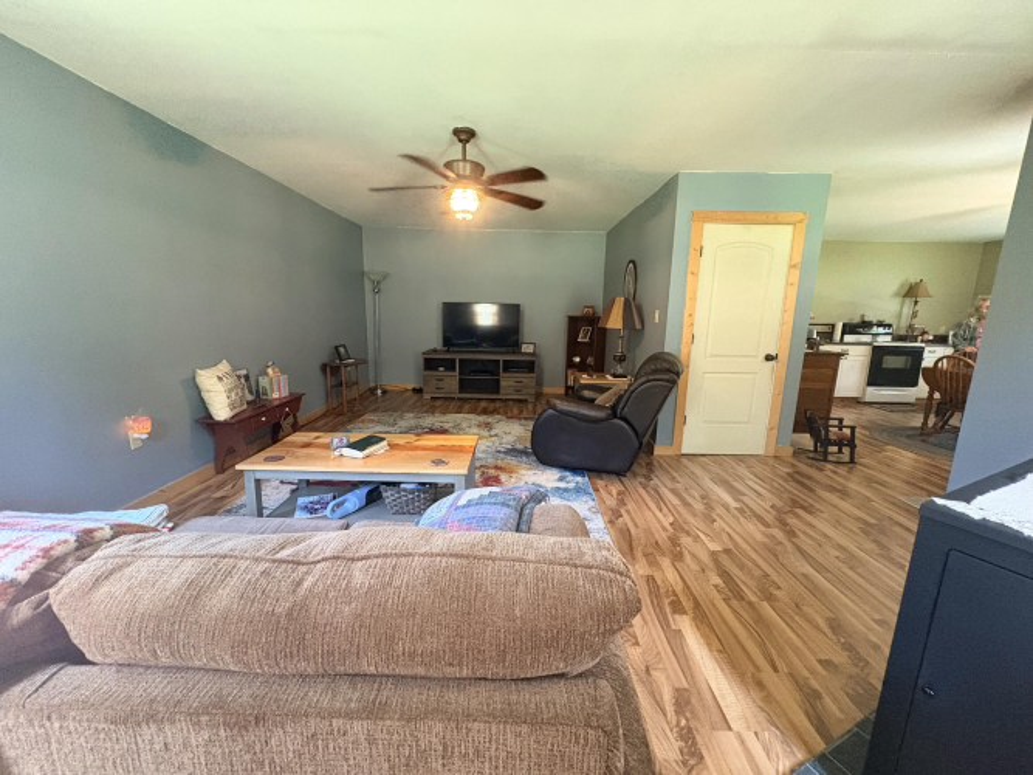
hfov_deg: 102.1
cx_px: 516
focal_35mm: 14
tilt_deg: -10.3
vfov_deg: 85.7
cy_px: 388
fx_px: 418
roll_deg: -0.4
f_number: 2.2
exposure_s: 1/60
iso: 1000
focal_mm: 2.22
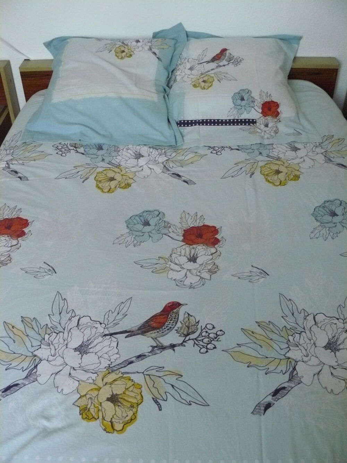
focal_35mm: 36
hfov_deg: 39.7
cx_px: 174
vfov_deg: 51.4
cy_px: 232
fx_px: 481
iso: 400
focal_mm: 6
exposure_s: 1/50
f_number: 2.8
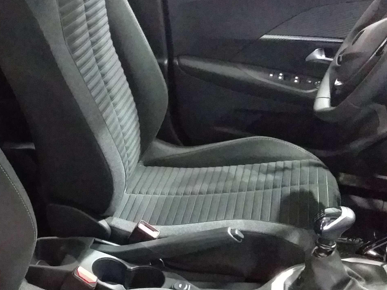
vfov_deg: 30.2
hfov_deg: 38.6
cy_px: 177
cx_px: 95
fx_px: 537
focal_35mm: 48
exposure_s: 1/17
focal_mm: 2.91
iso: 1000
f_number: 1.9
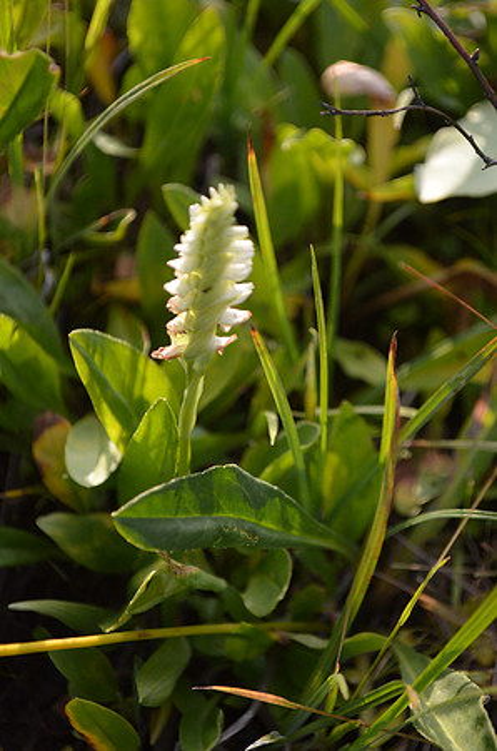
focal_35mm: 75
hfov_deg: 18.1
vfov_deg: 27.0
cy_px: 376
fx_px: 1560
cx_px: 248
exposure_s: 1/500
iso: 1400
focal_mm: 50
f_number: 5.6
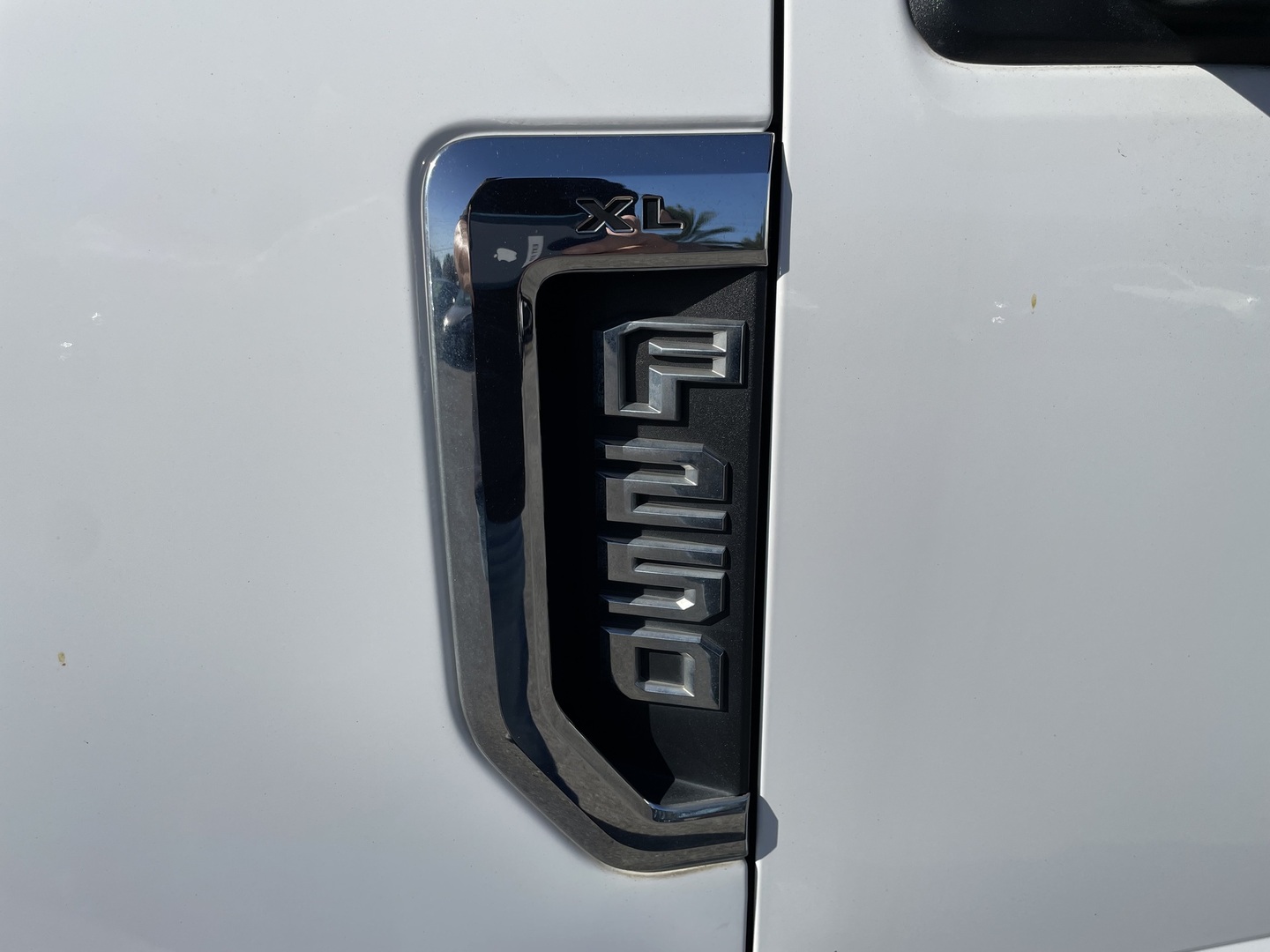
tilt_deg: -21.1
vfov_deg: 53.1
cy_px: 476
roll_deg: -2.0
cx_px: 635
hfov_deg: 67.3
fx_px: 954
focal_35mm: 26
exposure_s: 1/6135
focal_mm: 4.2
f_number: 1.6
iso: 32
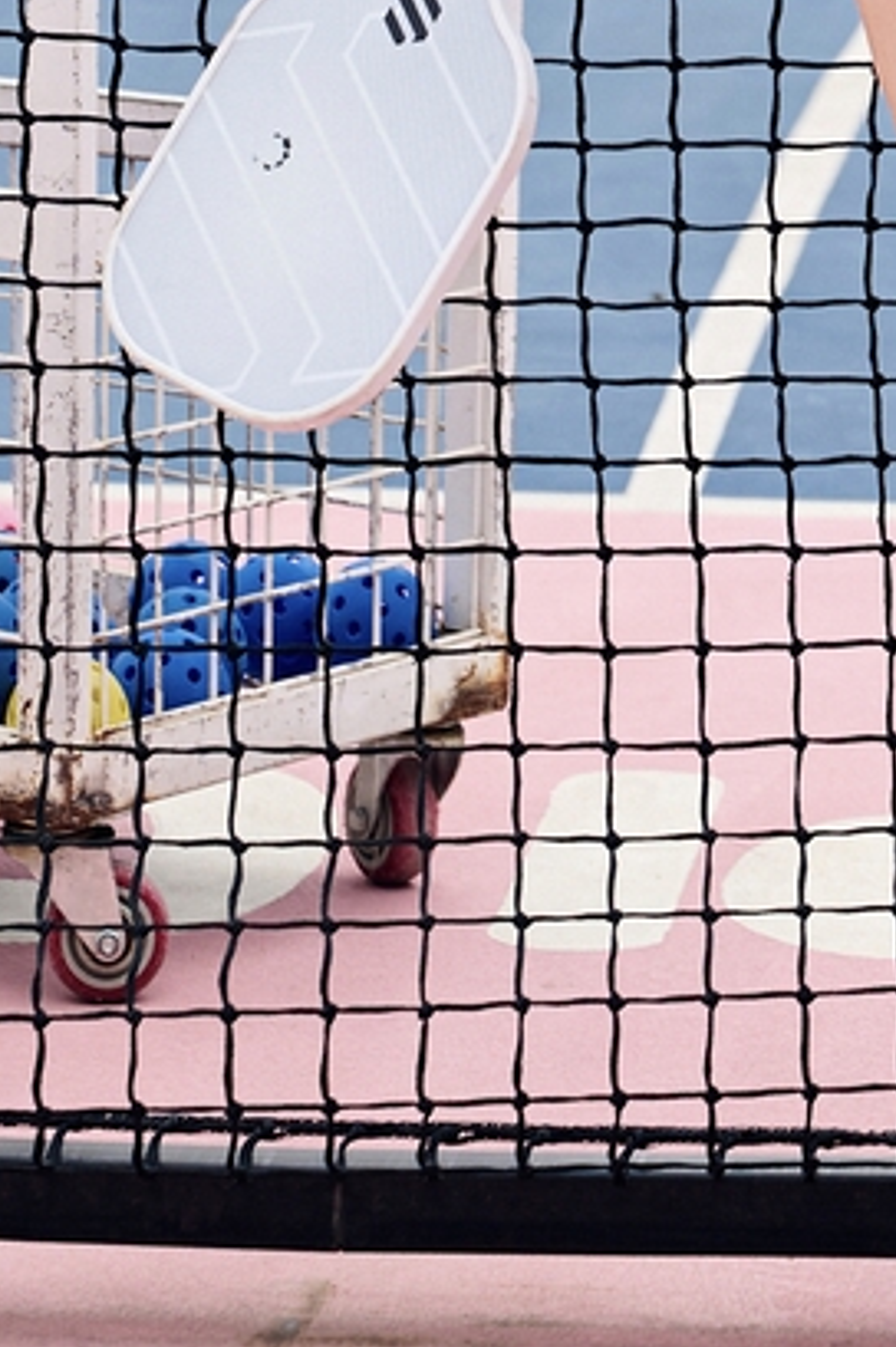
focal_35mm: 257
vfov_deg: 7.9
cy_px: -631
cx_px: 1196
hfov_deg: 5.3
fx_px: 9610
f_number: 3.5
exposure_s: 1/400
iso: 200
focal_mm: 70
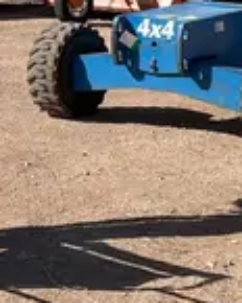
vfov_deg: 14.6
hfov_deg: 11.6
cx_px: -102
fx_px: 1146
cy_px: -41
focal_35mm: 128
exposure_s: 1/6135
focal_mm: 4.2
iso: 50
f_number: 1.6
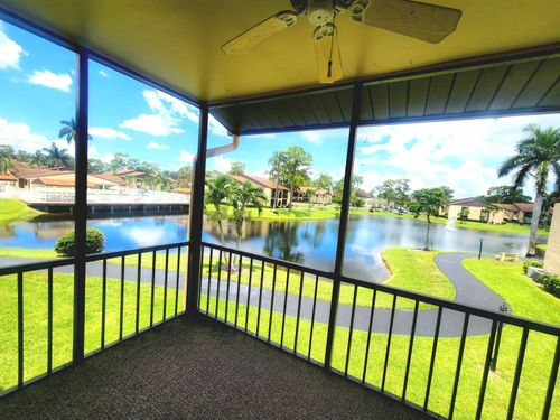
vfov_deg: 89.9
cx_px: 280
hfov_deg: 106.2
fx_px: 210
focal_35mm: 13
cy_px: 210
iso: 50
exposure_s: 1/1000
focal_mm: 2.2
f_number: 2.2
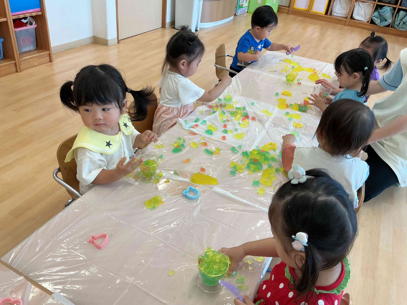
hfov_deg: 61.7
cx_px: 204
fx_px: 341
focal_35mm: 29
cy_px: 152
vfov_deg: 48.2
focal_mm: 3
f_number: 1.8
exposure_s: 1/100
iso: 25
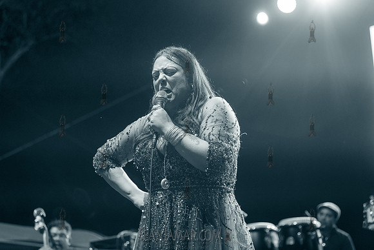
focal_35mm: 80
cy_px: 125
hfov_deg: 25.4
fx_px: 831
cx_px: 187
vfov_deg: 17.1
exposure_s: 1/500
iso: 2500
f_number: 4
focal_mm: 80
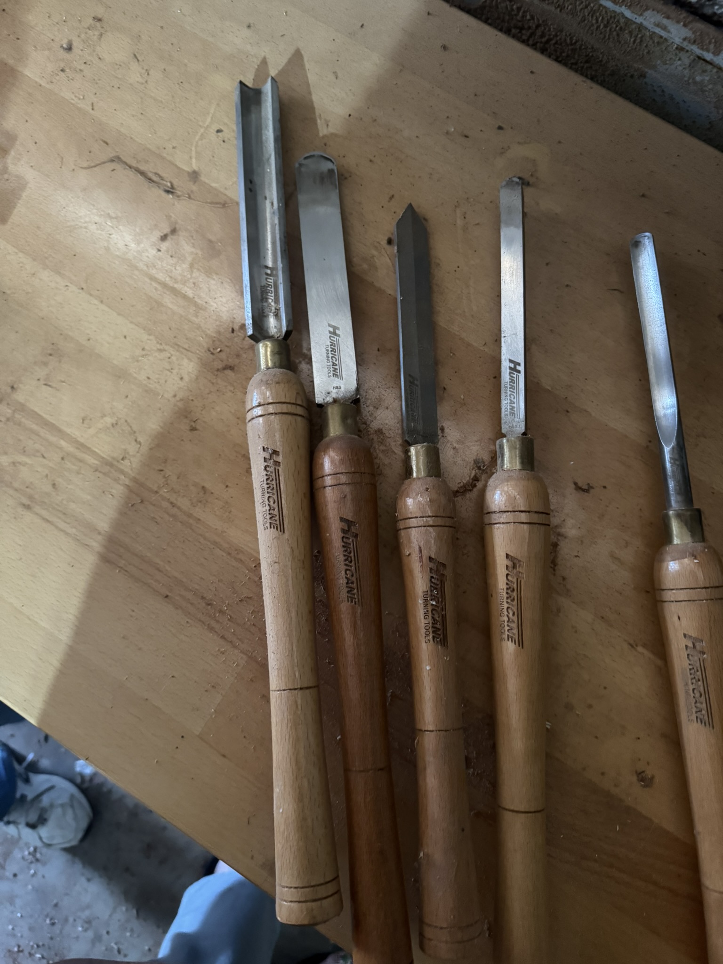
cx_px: 362
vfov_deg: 71.6
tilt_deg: -81.4
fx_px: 668
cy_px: 482
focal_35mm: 24
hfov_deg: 56.8
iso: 1000
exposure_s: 1/34
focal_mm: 6.76
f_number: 1.78
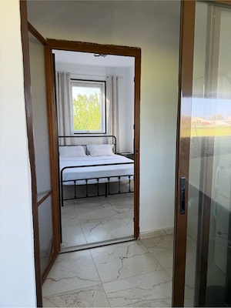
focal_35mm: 24
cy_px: 154
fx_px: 214
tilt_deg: -6.5
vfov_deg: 71.6
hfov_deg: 56.8
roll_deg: +0.1
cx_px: 116
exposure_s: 1/171
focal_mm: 6.76
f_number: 1.78
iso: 80
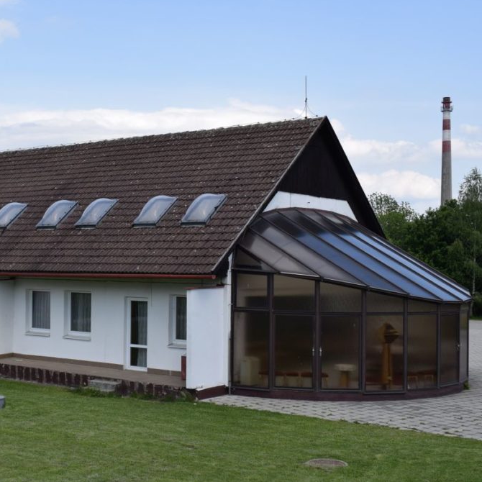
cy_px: 241
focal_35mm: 53
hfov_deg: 32.0
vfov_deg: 32.4
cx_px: 137
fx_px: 829
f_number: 9
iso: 200
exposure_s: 1/320
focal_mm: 27
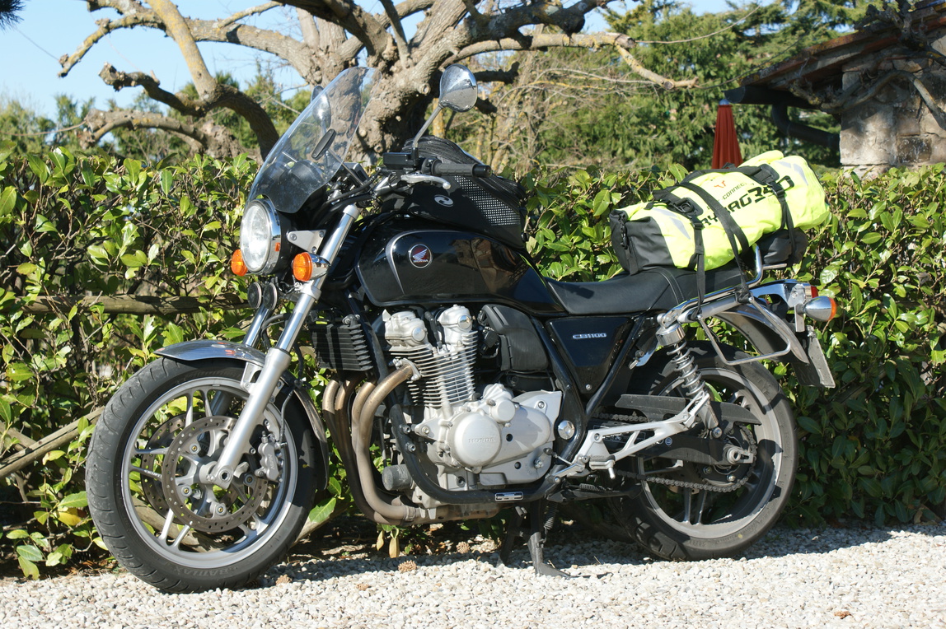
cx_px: 473
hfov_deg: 27.0
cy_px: 314
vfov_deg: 18.2
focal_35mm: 75
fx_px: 1970
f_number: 8
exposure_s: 1/160
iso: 100
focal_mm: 50
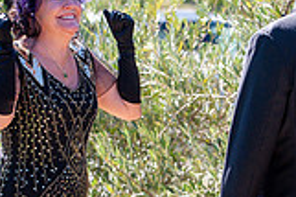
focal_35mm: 368
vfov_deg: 3.7
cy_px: 168
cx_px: 169
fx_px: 3023
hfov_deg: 5.6
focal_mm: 102
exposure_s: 1/1250
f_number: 4
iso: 500
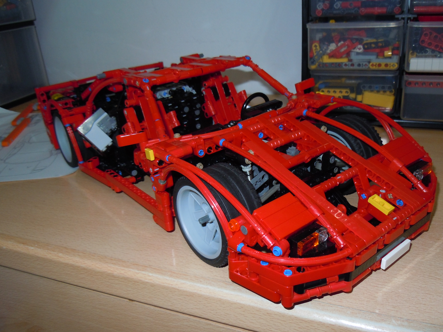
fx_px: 397
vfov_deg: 45.4
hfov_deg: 58.4
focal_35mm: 31
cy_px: 164
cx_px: 221
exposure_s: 1/30
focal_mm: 5.4
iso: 200
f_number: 3.5
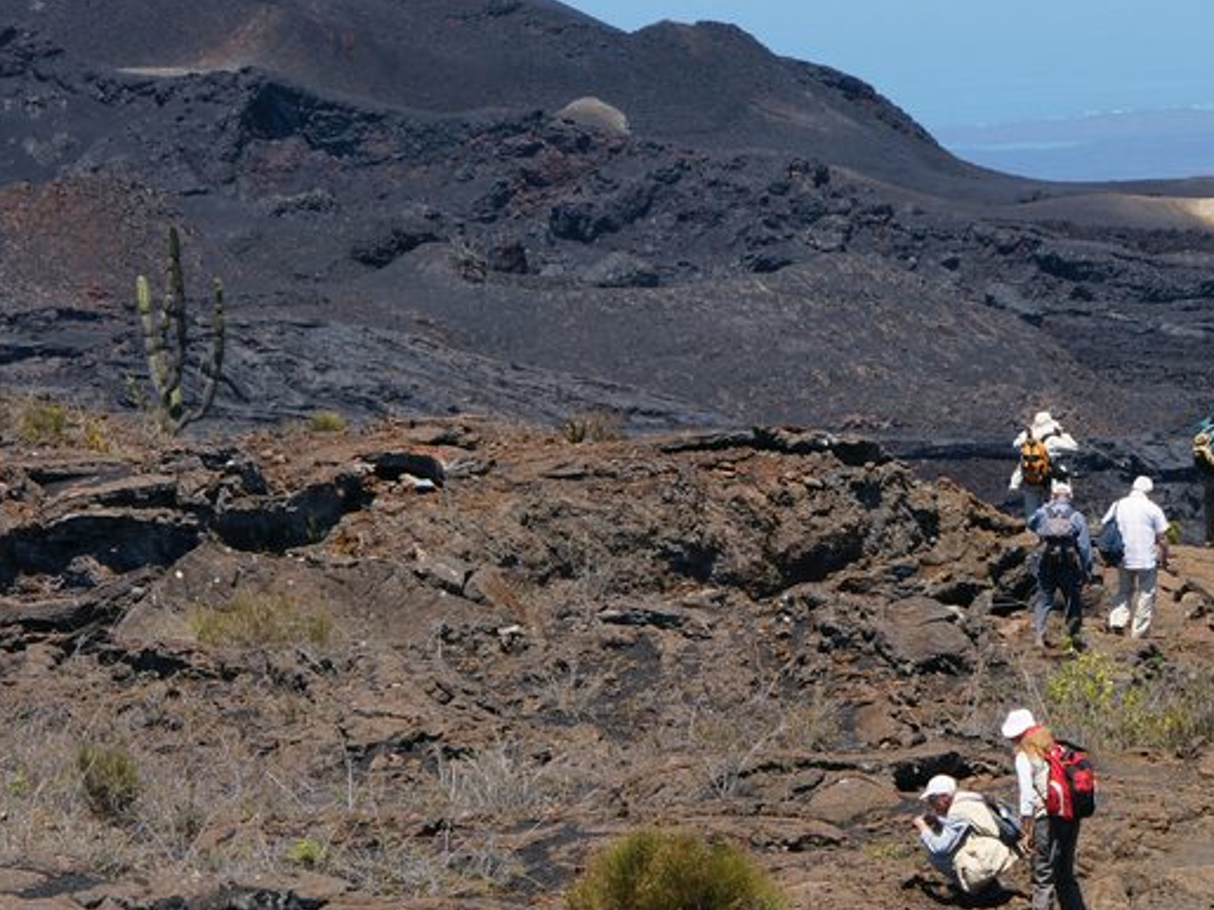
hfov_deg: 10.5
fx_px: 6621
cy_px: 318
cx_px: 867
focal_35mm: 189
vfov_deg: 7.9
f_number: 11
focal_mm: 75
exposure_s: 1/200
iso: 200
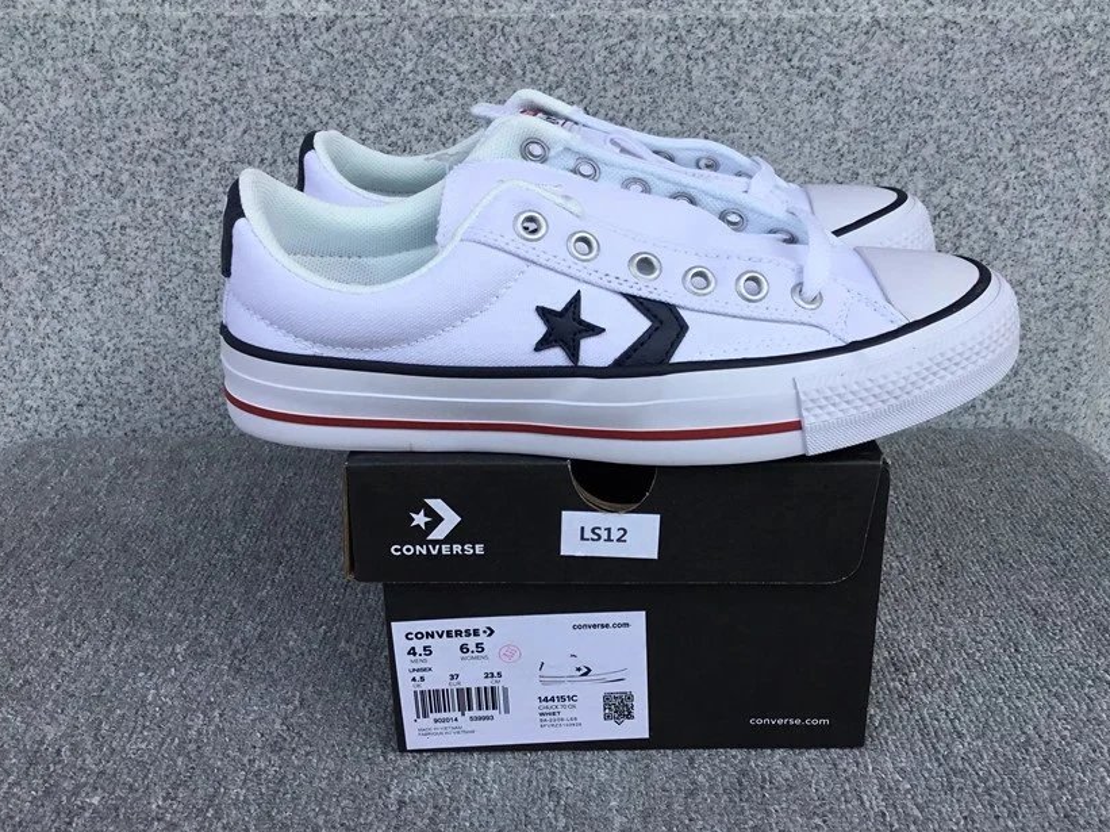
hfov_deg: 53.9
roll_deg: -0.1
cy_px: 389
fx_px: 1090
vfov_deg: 41.7
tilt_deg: -21.0
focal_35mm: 34
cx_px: 602
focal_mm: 3.3
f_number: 2.4
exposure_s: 1/506
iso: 25
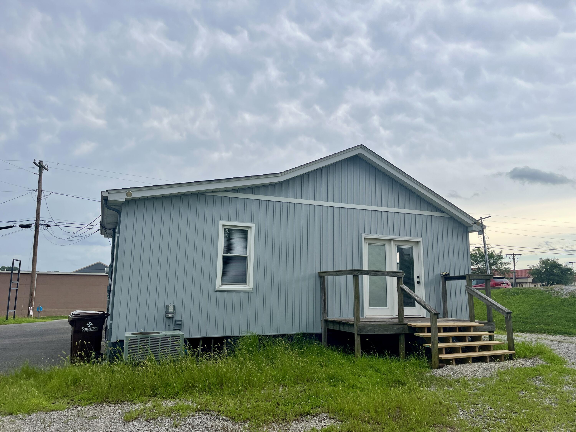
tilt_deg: +9.6
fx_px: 433
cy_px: 216
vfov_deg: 53.1
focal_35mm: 26
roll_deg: -0.8
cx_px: 288
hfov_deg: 67.3
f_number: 1.6
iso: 50
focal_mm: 5.1
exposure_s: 1/845
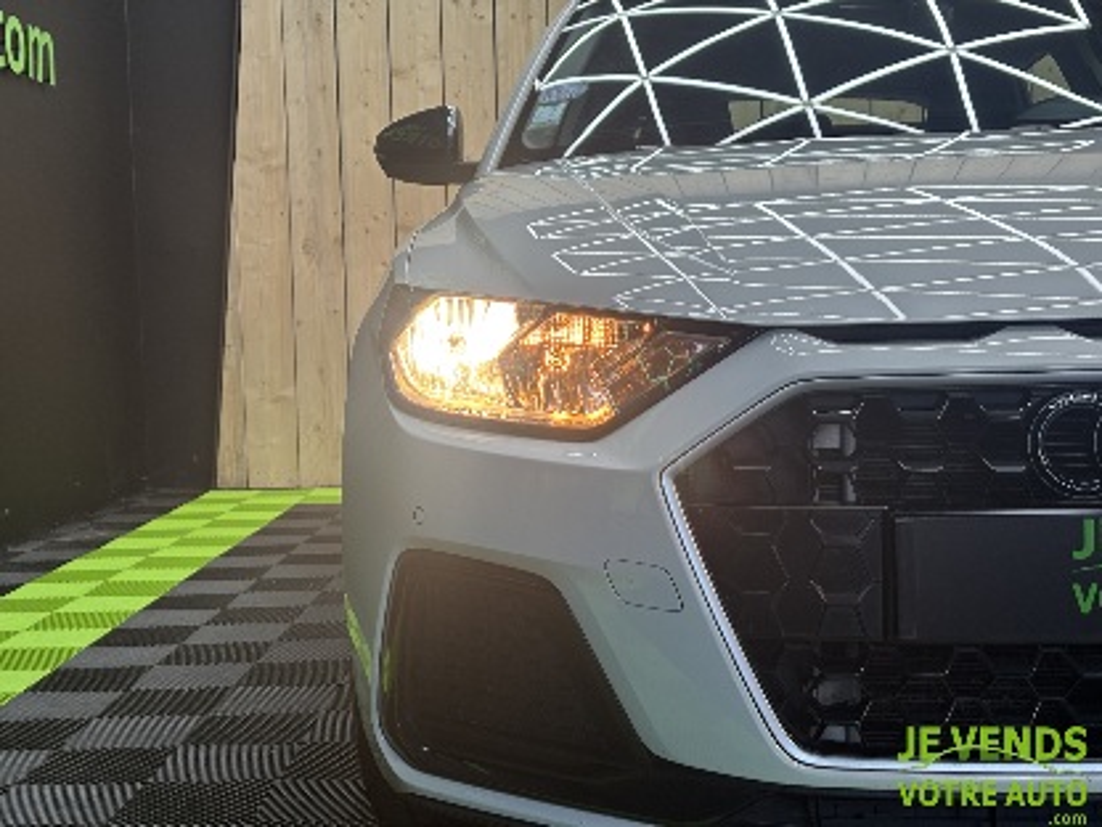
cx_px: 551
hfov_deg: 36.8
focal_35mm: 52
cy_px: 414
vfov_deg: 28.0
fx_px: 1655
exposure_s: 1/100
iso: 40
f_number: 1.6
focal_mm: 5.96
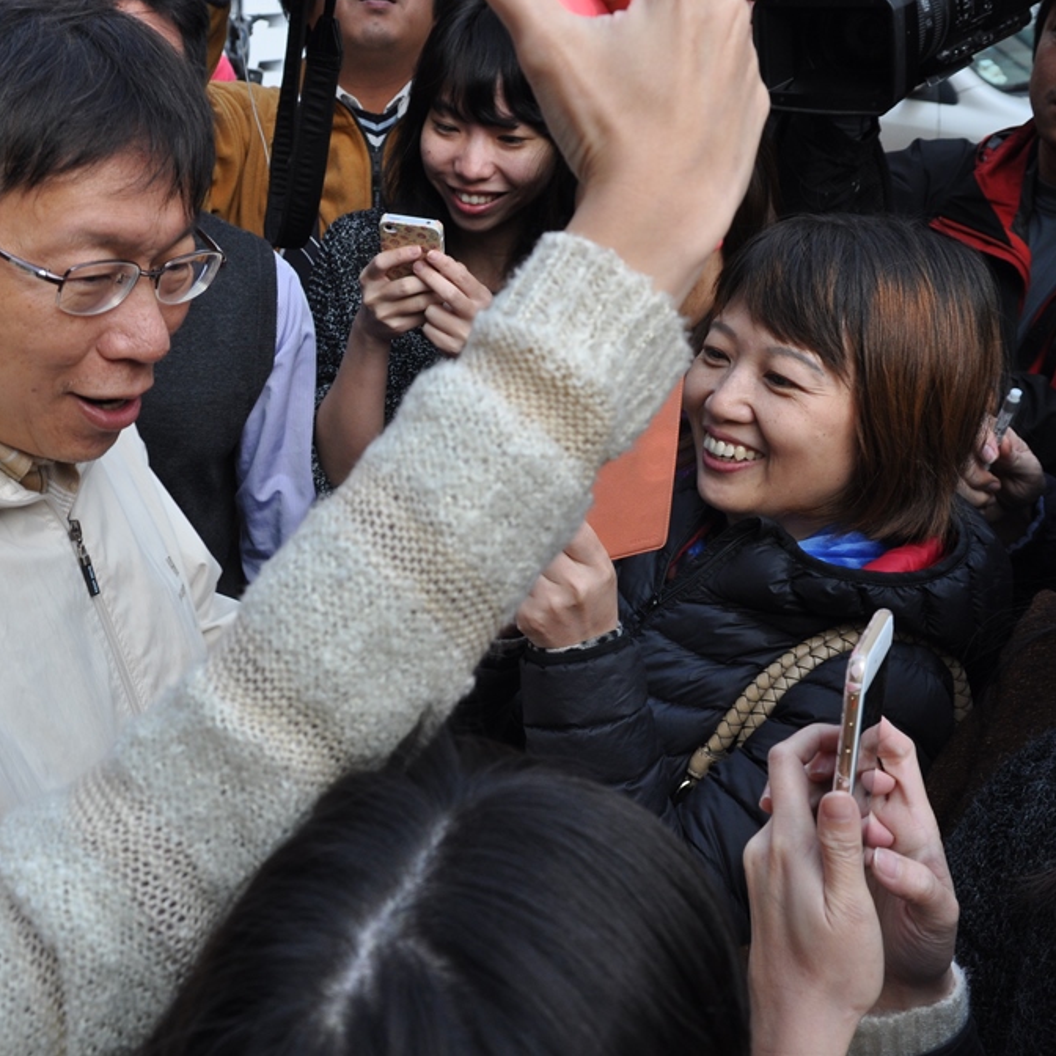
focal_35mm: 45
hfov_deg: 37.5
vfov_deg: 37.8
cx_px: 371
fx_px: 1541
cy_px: 528
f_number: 8
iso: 400
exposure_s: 1/250
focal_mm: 23
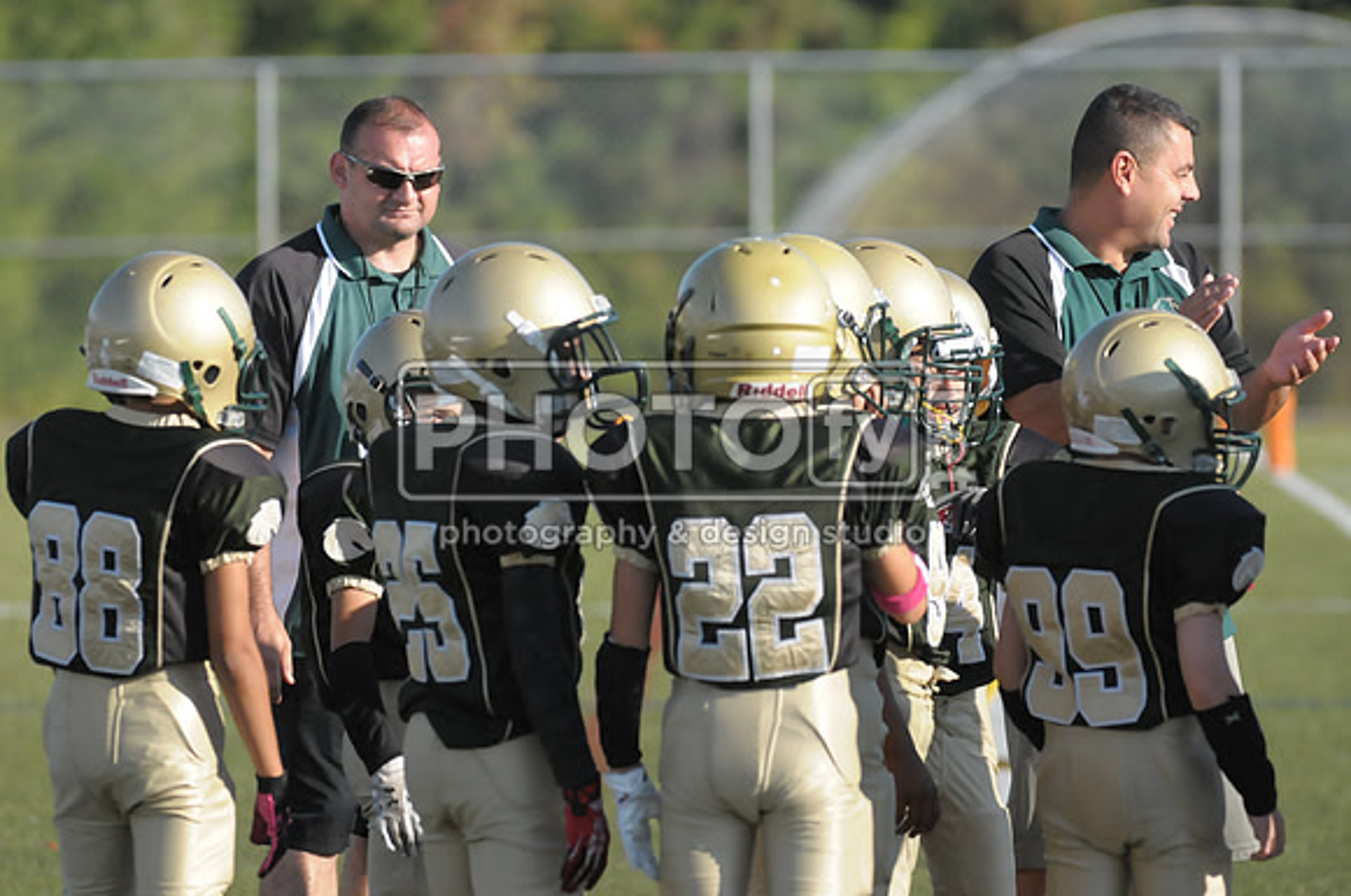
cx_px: 676
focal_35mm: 330
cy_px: 448
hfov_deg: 6.3
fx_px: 12367
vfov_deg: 4.2
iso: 1600
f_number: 4
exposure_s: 1/6400
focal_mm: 220
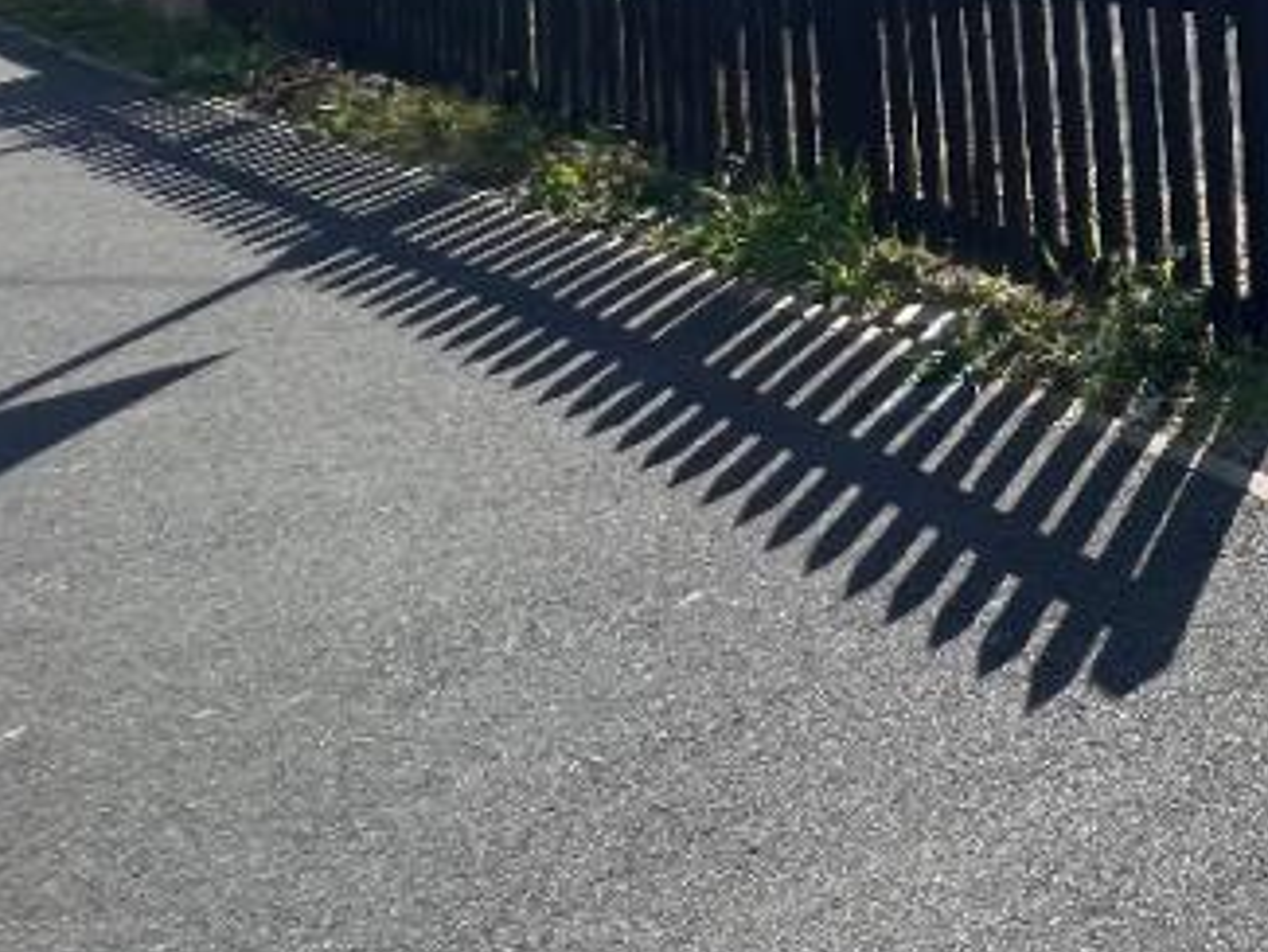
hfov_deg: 27.8
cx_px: 1959
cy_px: -304
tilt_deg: -0.4
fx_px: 1502
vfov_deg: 28.5
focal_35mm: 41
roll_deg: +1.2
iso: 32
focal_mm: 1.57
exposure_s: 1/1376
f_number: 1.8
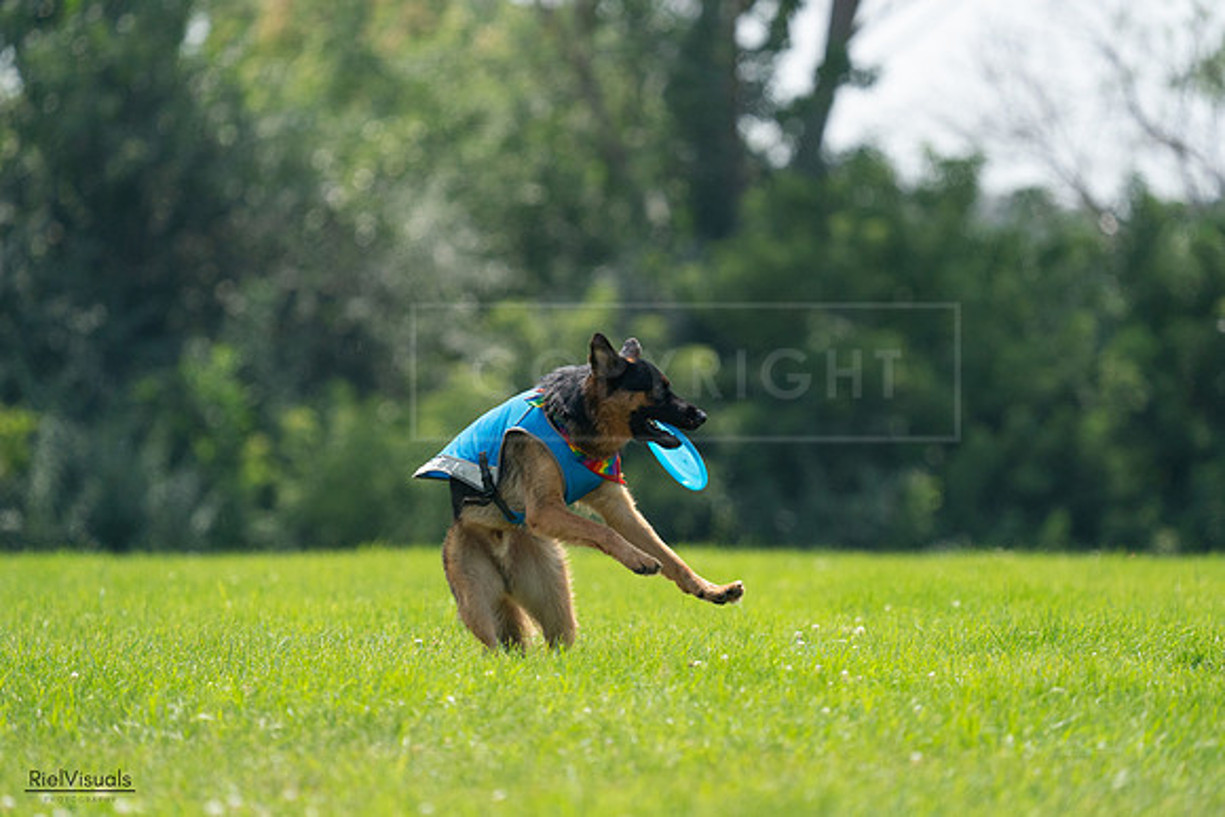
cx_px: 612
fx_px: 14635
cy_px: 408
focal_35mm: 430
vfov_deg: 3.2
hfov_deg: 4.8
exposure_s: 1/4000
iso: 1600
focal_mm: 430
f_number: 6.3
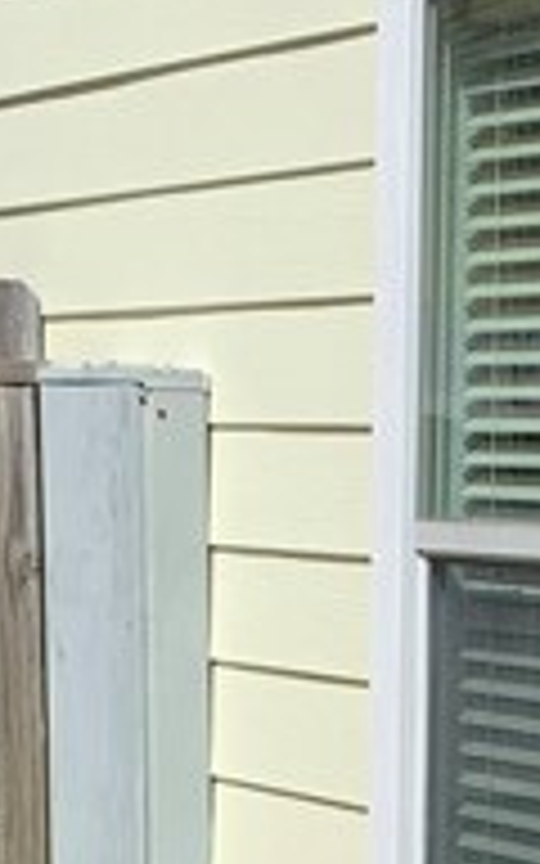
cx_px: 477
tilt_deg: -12.9
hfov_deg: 8.9
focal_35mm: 147
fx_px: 3461
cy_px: 1269
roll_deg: -1.4
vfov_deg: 13.5
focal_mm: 4.25
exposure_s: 1/5128
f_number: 1.8
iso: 25
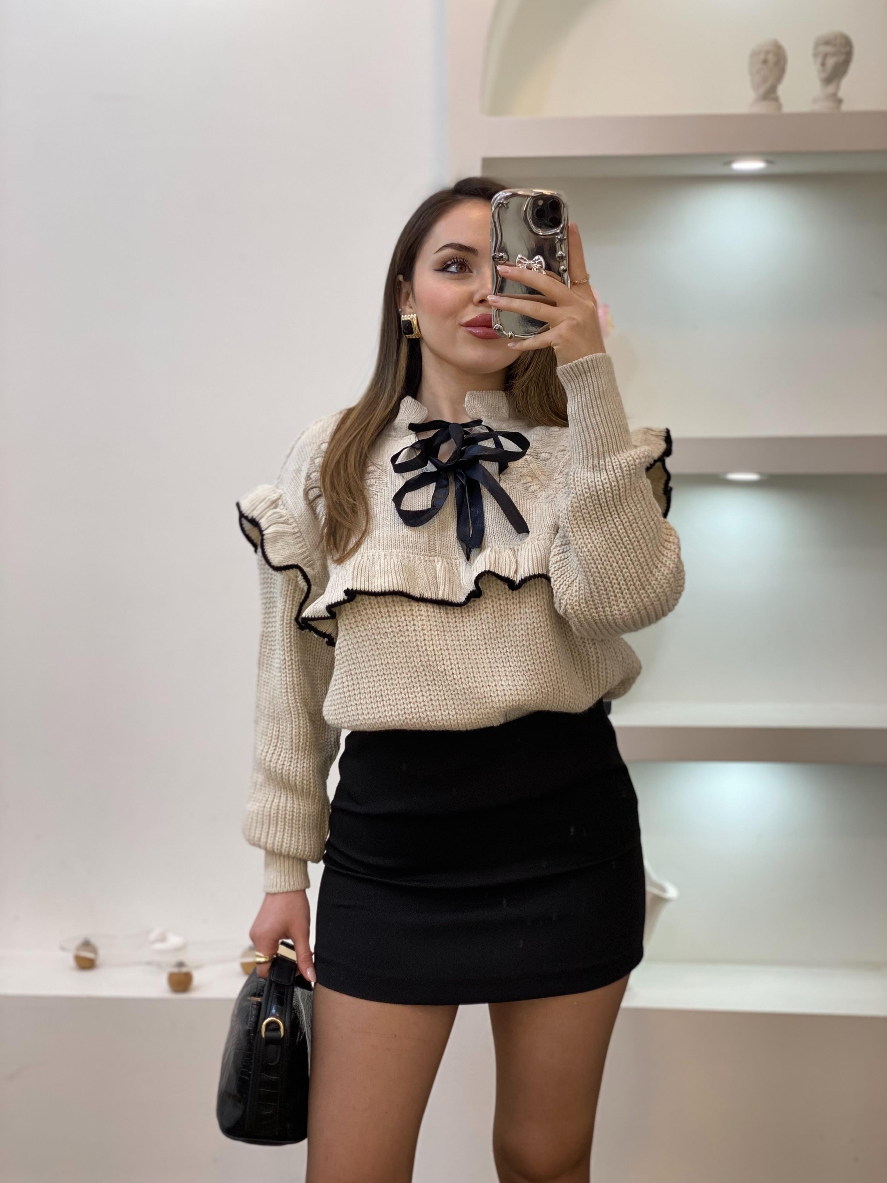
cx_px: 444
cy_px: 592
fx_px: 1777
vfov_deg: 36.8
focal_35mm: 52
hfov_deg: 28.0
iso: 80
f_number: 2
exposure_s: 1/100
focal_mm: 6
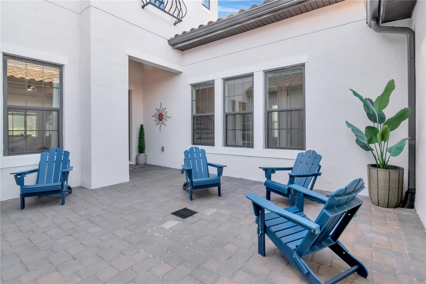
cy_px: 142
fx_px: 195
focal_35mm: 16
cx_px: 213
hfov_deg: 95.0
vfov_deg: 72.0
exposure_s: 1/125
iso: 800
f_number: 13
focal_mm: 11
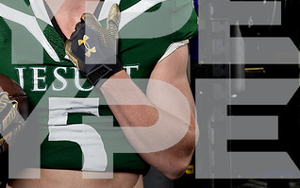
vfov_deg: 16.1
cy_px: 15
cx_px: 67
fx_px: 654
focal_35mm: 80
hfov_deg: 25.4
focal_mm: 43
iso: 640
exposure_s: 1/250
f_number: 5.6
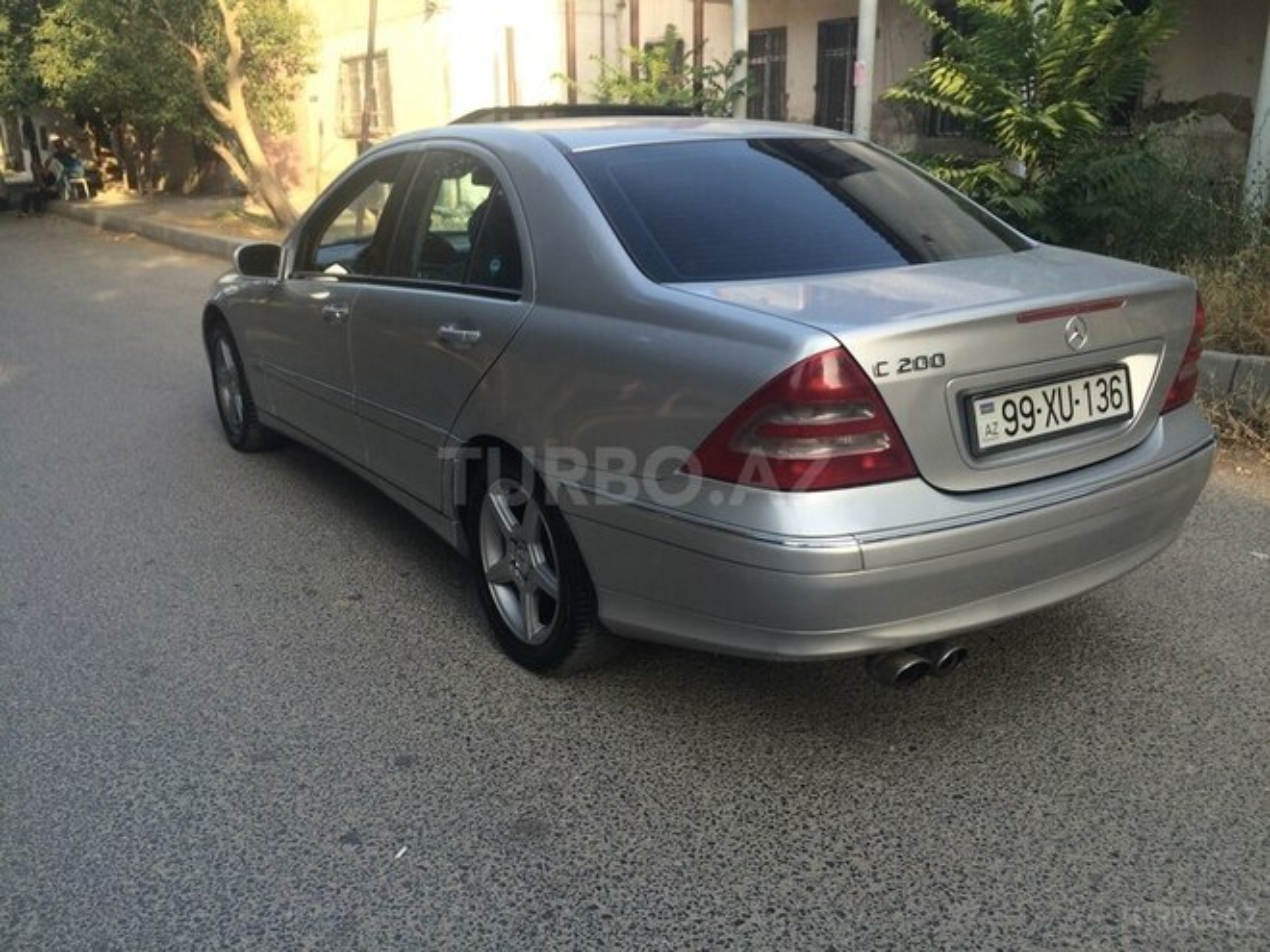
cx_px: 635
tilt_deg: -18.8
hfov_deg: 61.7
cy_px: 476
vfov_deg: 48.2
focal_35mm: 29
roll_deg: +0.5
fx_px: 1064
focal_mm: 4.15
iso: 32
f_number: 2.2
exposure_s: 1/304
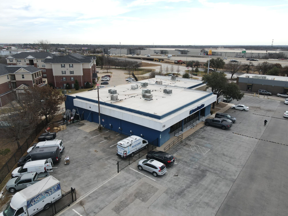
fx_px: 200
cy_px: 108
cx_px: 144
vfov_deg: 56.8
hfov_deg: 71.6
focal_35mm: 24
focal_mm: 4.5
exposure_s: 1/500
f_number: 2.8
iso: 100
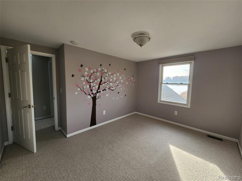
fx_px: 91
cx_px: 121
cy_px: 90
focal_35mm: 13
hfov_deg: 106.2
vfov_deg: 89.9
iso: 64
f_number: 2.2
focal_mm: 2.2
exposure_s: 1/120
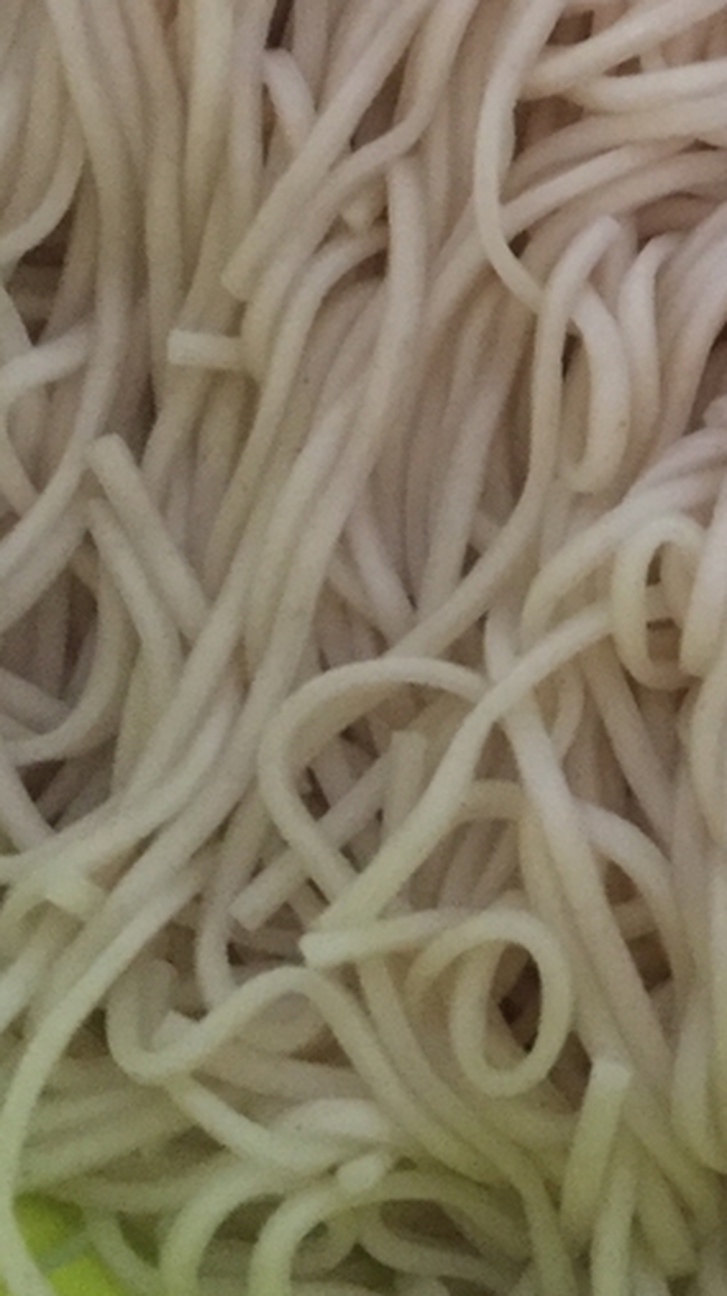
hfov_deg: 15.0
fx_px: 2575
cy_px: 215
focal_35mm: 75
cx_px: 1050
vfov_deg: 27.5
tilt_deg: -63.5
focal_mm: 4.15
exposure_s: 1/17
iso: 250
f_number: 2.2
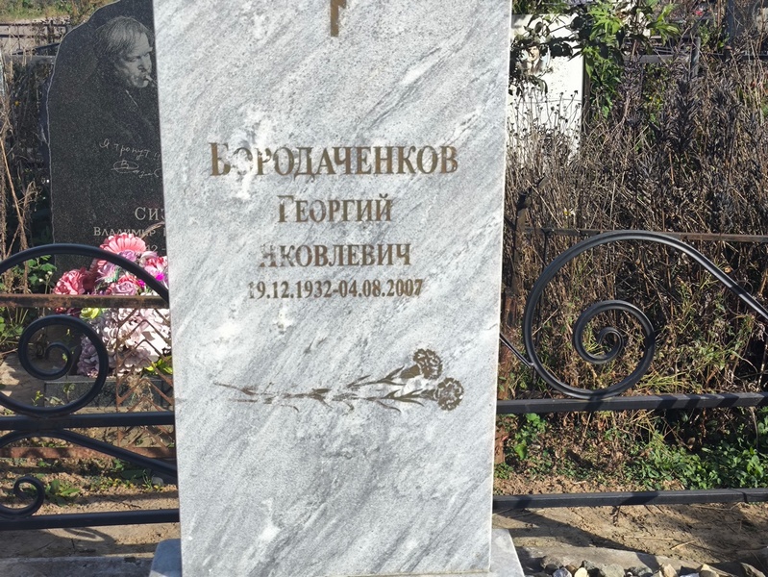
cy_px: 288
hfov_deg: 38.2
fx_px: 1110
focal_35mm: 50
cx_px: 384
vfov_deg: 29.1
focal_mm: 4.71
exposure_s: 1/754
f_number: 1.7
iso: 50
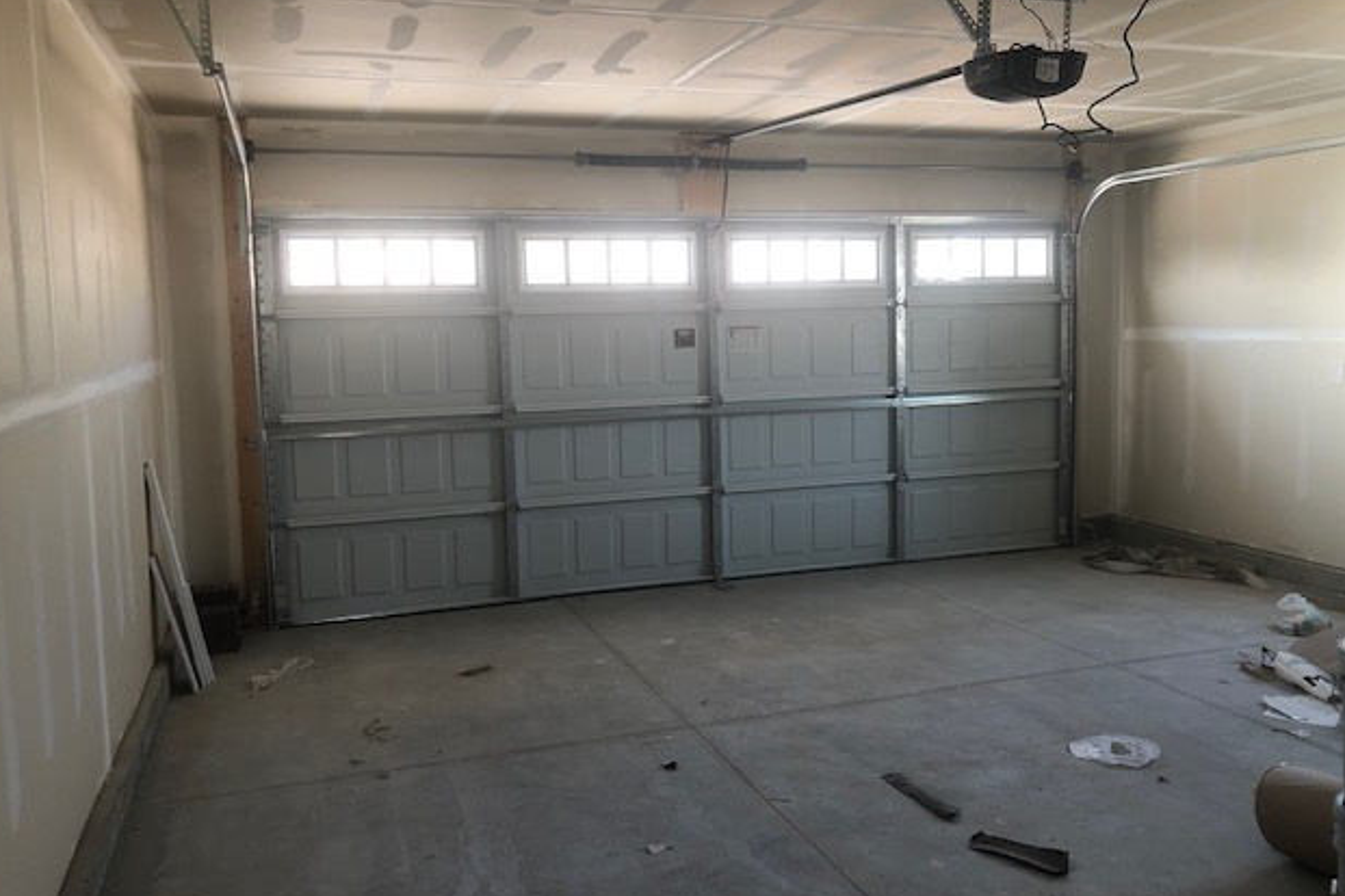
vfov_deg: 43.6
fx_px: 1121
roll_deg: +1.0
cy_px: 424
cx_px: 661
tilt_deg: -3.4
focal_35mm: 30
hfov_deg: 61.9
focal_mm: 4
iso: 20
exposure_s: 1/40
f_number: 1.8
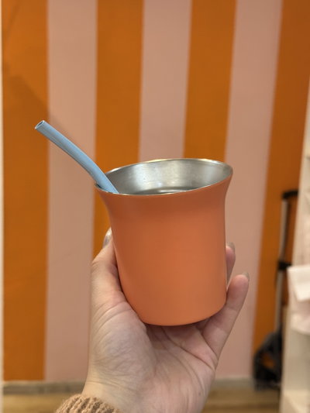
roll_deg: -2.3
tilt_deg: -11.1
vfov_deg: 39.6
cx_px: 155
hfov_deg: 30.3
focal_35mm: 48
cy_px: 206
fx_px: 573
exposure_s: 1/50
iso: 250
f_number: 1.78
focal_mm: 6.76
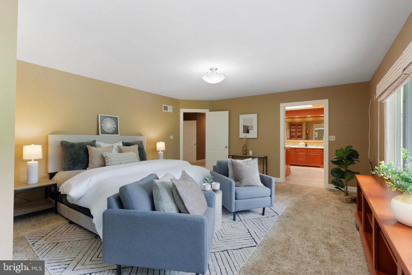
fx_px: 183
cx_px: 206
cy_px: 138
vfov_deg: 73.8
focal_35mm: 16
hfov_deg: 96.7
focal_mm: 16
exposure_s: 1/1.25
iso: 320
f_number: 6.3
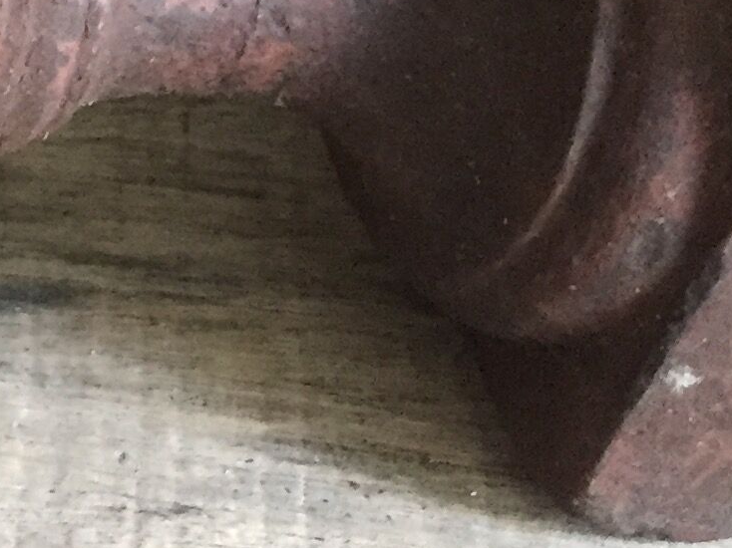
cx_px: -405
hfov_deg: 14.2
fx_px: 2727
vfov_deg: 11.2
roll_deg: +4.0
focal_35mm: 129
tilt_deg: -34.5
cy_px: -196
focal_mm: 4.15
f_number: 2.2
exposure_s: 1/17
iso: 500
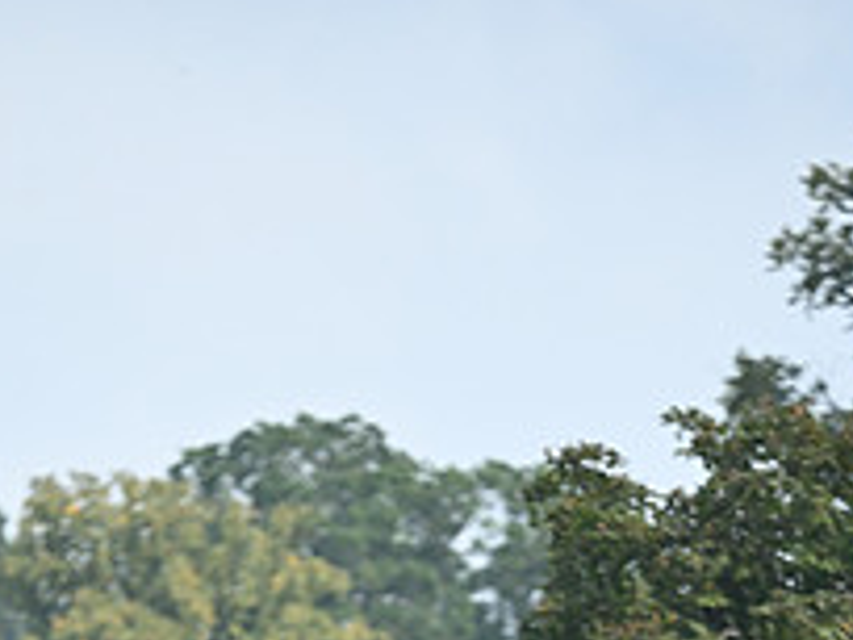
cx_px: 420
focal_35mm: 740
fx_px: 18235
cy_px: 1201
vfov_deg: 2.0
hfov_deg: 2.7
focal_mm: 270
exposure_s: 1/1250
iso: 450
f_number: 5.3
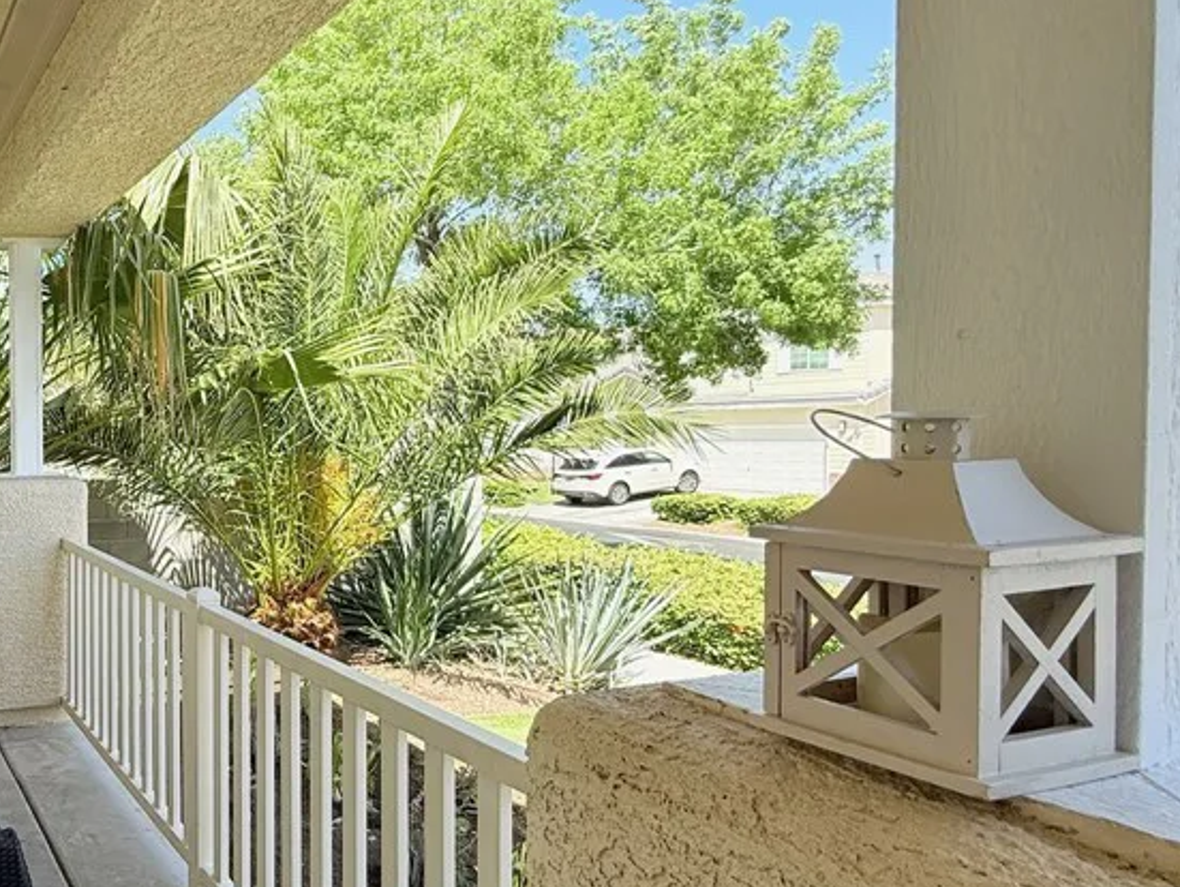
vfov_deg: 53.1
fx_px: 887
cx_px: 103
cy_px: 454
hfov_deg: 57.1
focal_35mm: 26
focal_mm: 2.22
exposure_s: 1/751
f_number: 2.2
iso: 64
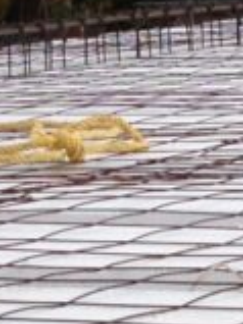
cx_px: 280
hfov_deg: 4.4
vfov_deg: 5.8
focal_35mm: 338
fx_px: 3168
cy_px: 361
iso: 50
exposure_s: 1/2632
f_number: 2.4
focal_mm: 4.28
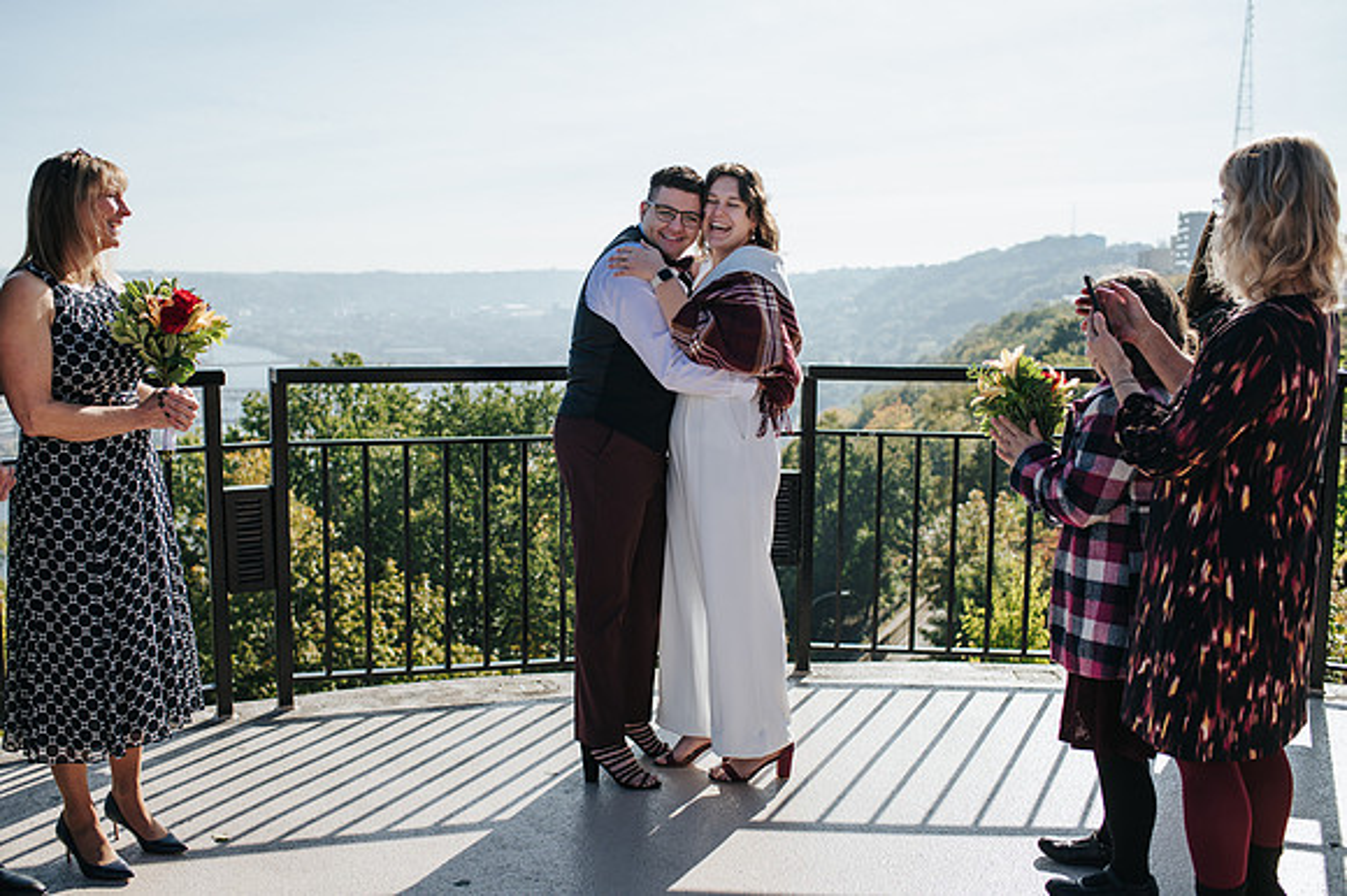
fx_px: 1392
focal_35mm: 37
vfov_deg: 35.7
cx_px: 634
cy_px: 448
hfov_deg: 51.6
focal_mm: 35
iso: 100
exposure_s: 1/1000
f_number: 3.2
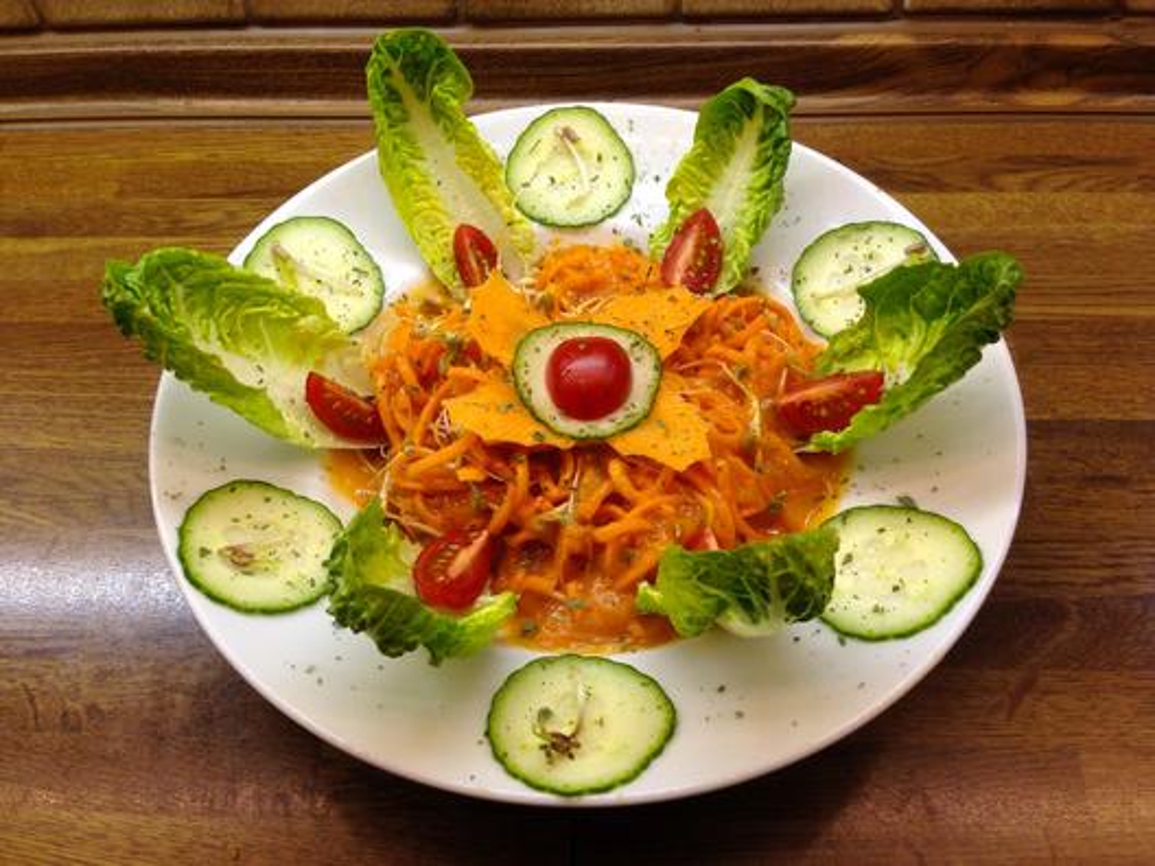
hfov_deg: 55.4
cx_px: 578
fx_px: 1101
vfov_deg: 42.9
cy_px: 433
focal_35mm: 33
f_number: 2.4
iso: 64
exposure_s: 1/40
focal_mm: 4.12
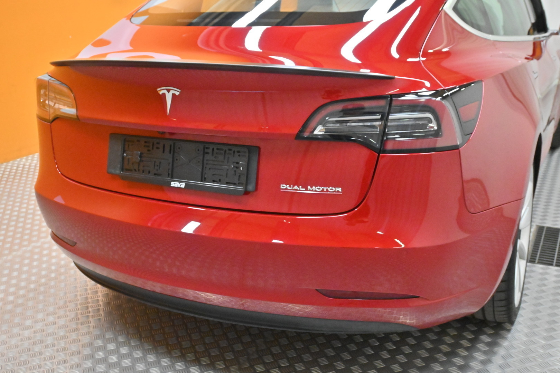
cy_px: 186
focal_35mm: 39
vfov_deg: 34.2
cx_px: 280
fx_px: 607
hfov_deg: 49.6
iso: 5000
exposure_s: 1/160
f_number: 6.3
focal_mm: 26
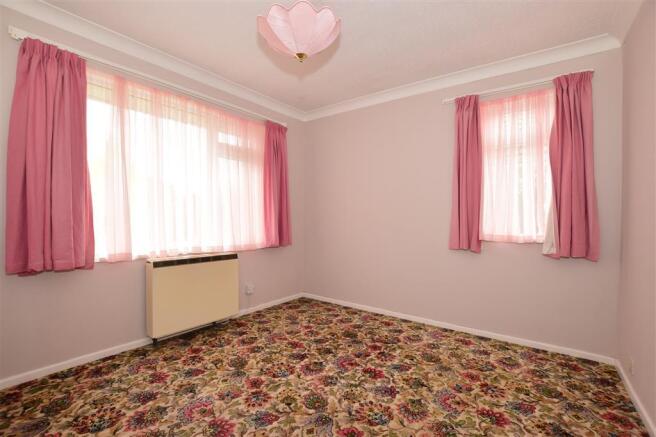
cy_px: 218
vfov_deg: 77.3
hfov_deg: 100.4
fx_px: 273
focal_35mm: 15
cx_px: 328
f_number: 6.3
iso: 640
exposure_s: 1/60
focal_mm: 10
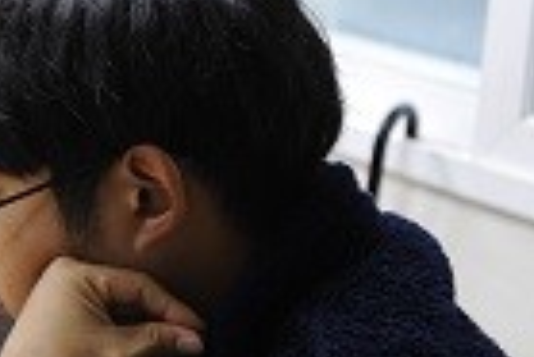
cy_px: 79
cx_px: -542
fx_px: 2346
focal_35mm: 158
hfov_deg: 11.6
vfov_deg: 8.7
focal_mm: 38
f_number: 2.8
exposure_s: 1/30
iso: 320
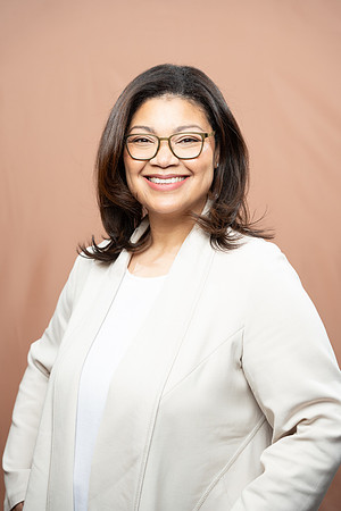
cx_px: 170
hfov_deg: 17.9
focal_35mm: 76
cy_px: 256
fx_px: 1080
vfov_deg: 26.7
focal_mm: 76
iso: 320
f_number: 4
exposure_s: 1/160
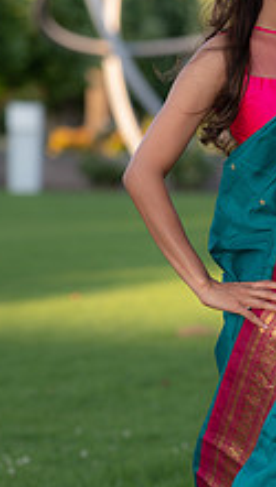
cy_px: 286
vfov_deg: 11.9
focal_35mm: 181
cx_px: 298
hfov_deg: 6.7
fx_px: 2345
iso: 50
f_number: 2.5
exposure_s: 1/250
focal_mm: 85
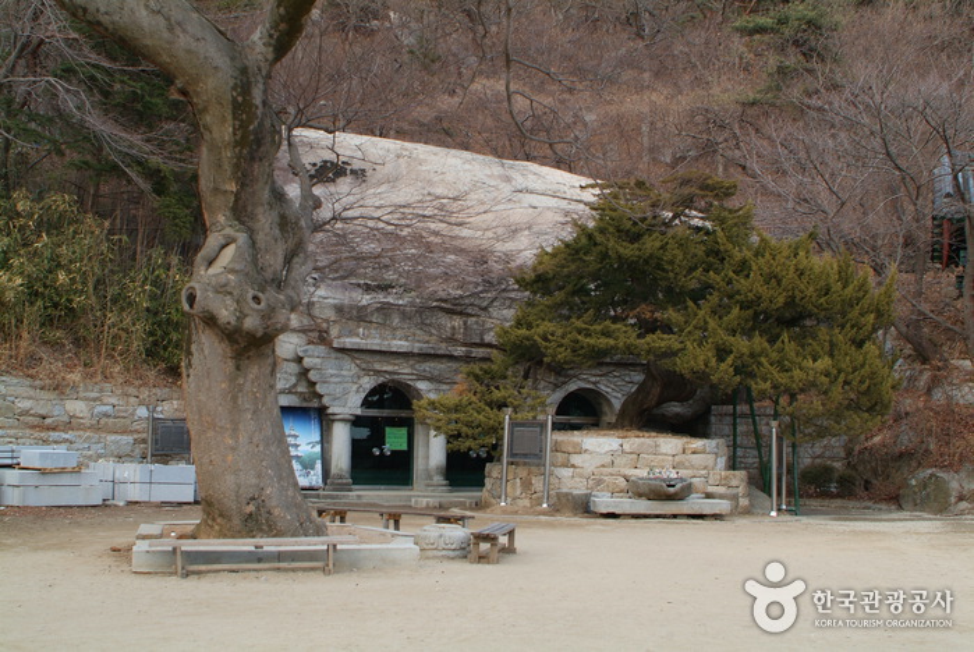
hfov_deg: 41.9
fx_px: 1273
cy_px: 326
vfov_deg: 28.7
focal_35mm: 47
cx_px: 487
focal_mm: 31
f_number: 4.8
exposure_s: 1/90
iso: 200
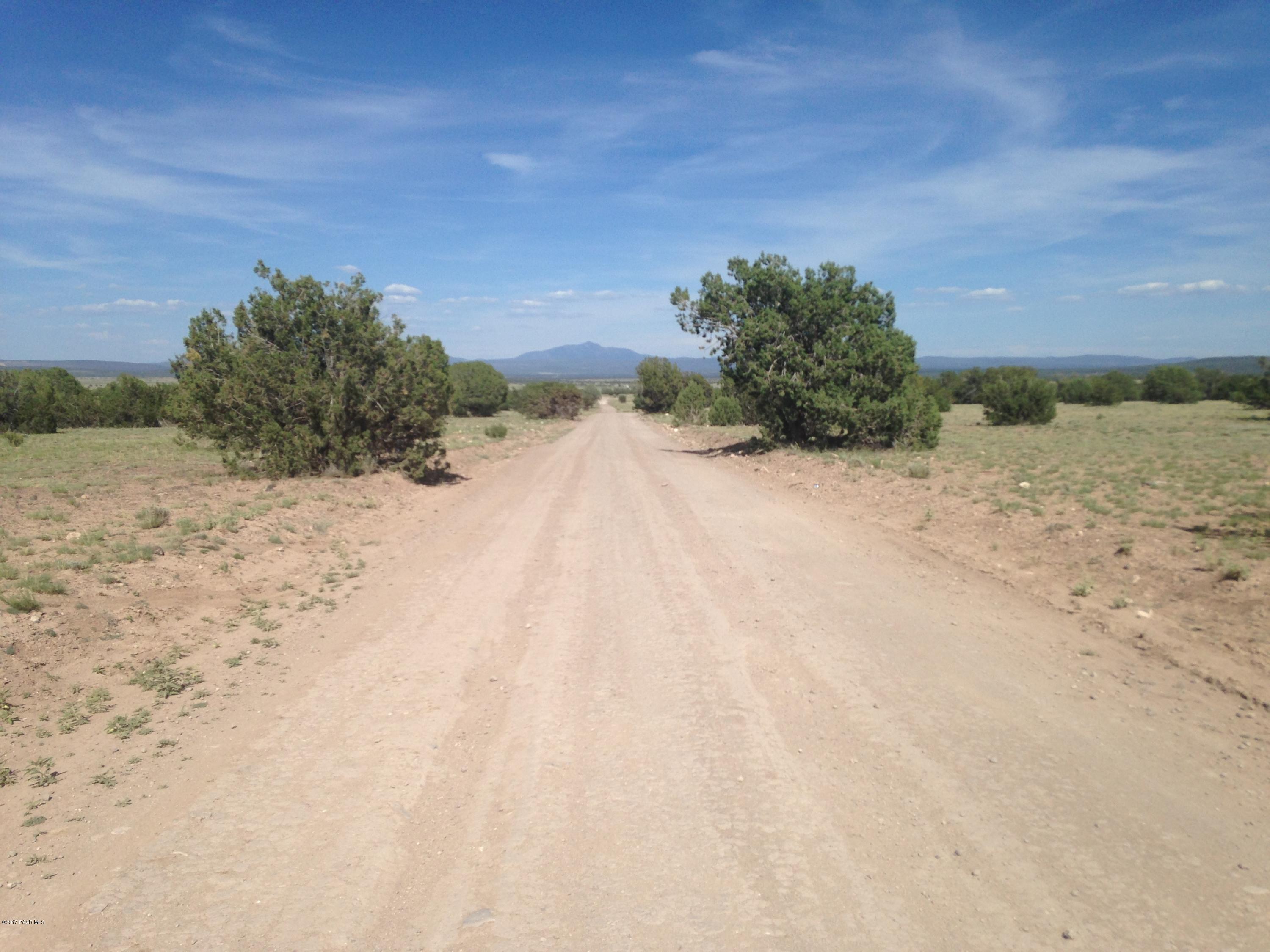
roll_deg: +1.2
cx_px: 635
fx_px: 1211
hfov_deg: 55.4
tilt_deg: -3.8
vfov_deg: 42.9
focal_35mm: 33
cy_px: 476
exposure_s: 1/3012
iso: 50
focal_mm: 4.12
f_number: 2.4
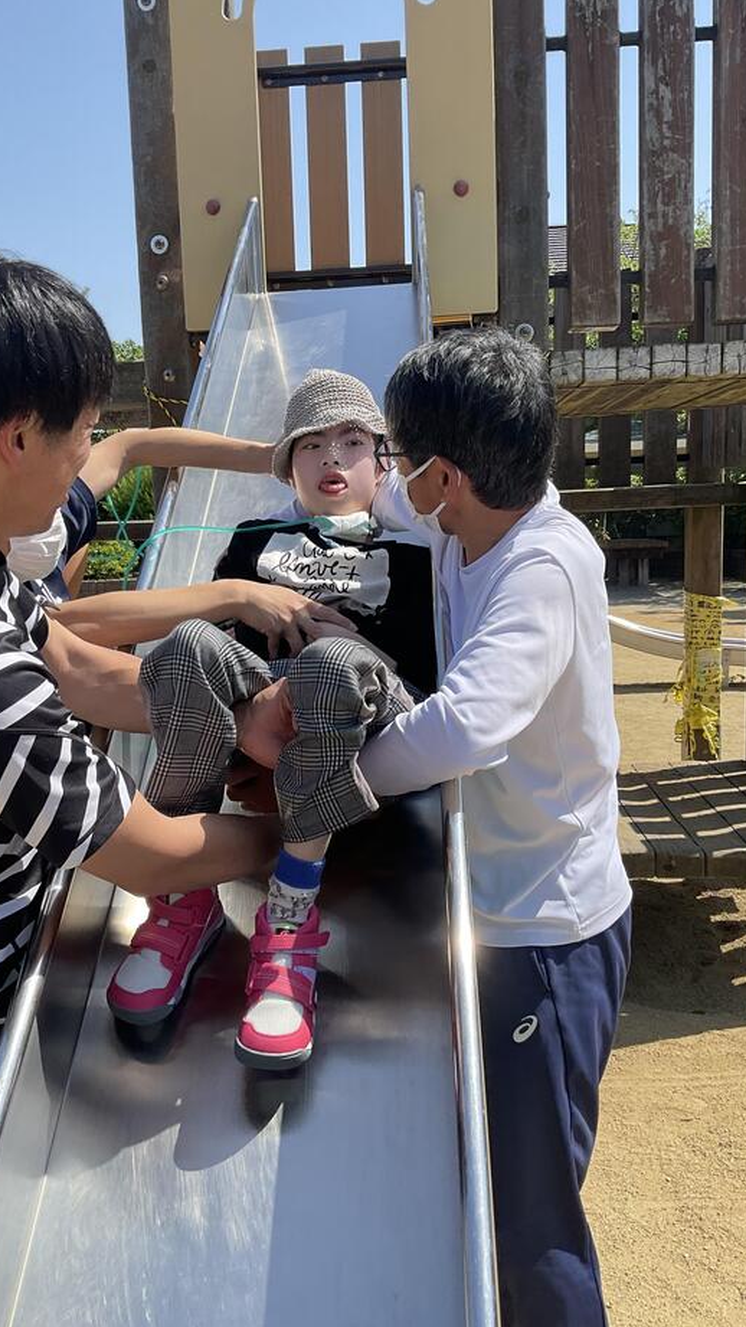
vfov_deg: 61.0
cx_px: 323
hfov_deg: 36.6
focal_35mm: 32
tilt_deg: -6.1
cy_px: 666
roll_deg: +1.7
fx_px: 1125
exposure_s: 1/1221
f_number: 1.8
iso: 16
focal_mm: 3
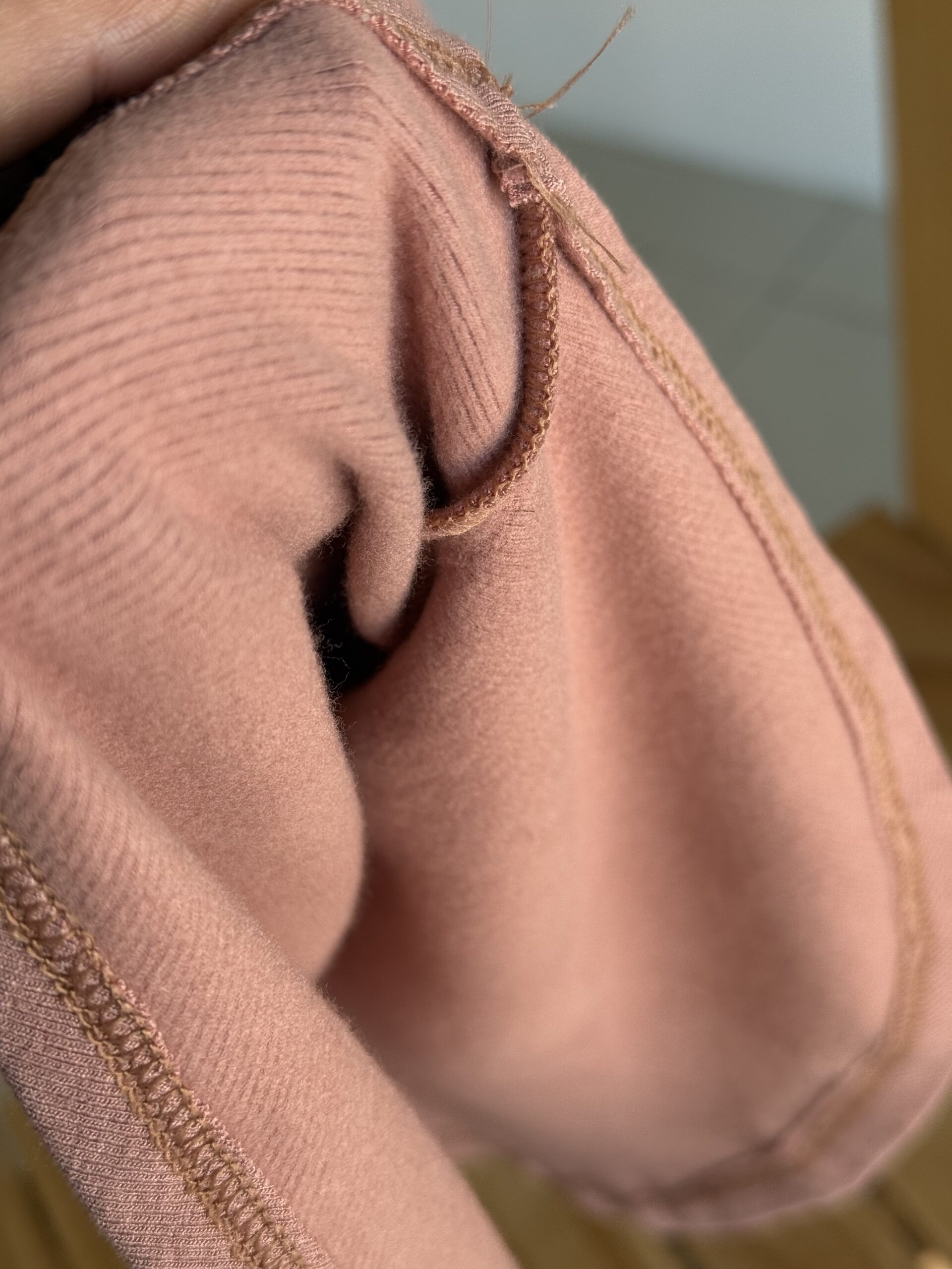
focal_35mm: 48
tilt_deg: -48.2
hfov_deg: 30.3
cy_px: 634
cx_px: 476
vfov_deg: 39.7
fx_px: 1760
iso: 64
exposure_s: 1/186
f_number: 1.78
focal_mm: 6.76
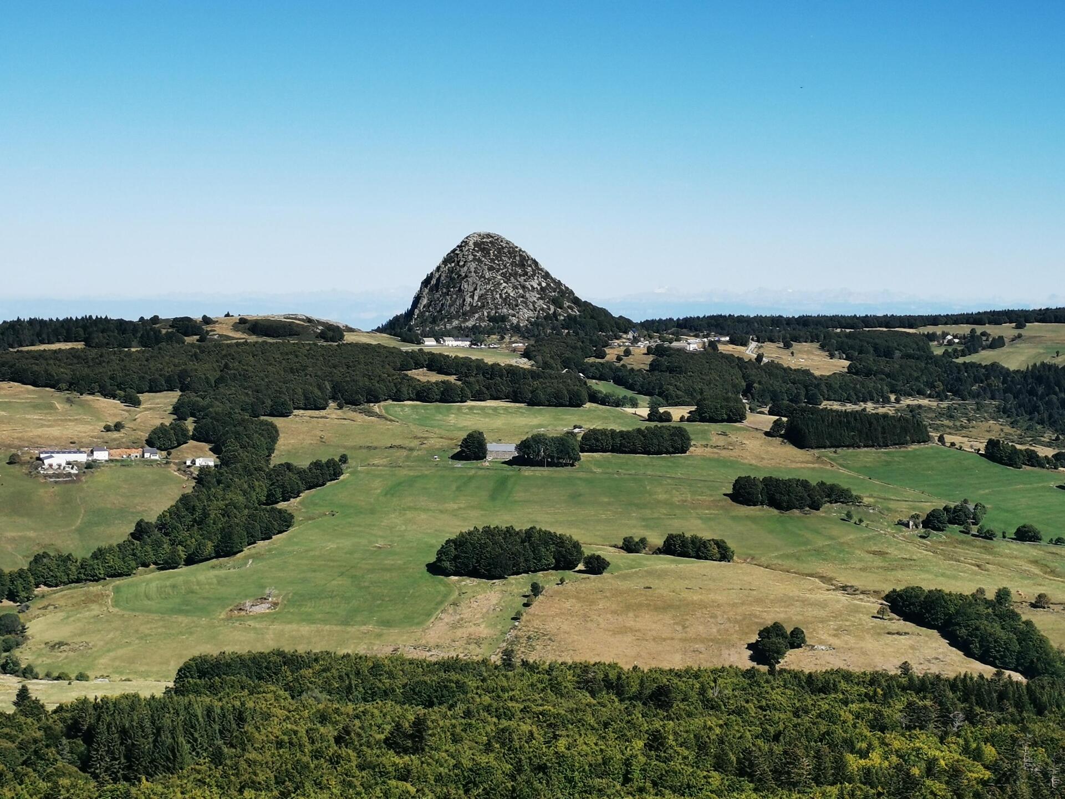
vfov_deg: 19.6
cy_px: 400
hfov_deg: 26.0
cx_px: 532
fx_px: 2308
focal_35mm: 75
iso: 50
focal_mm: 5.56
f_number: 1.6
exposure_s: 1/4184
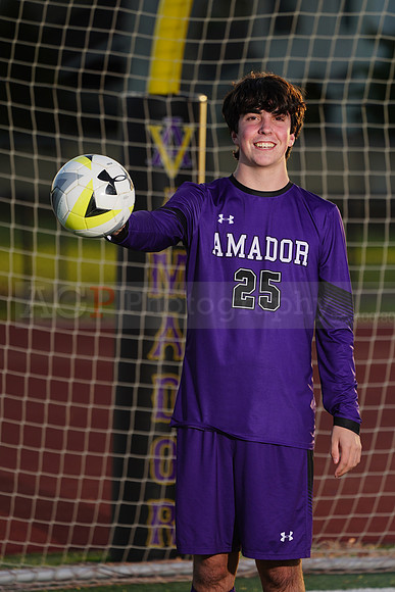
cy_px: 296
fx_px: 5937
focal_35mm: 361
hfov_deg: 3.8
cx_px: 198
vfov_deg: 5.7
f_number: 7.1
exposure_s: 1/200
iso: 100
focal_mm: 361
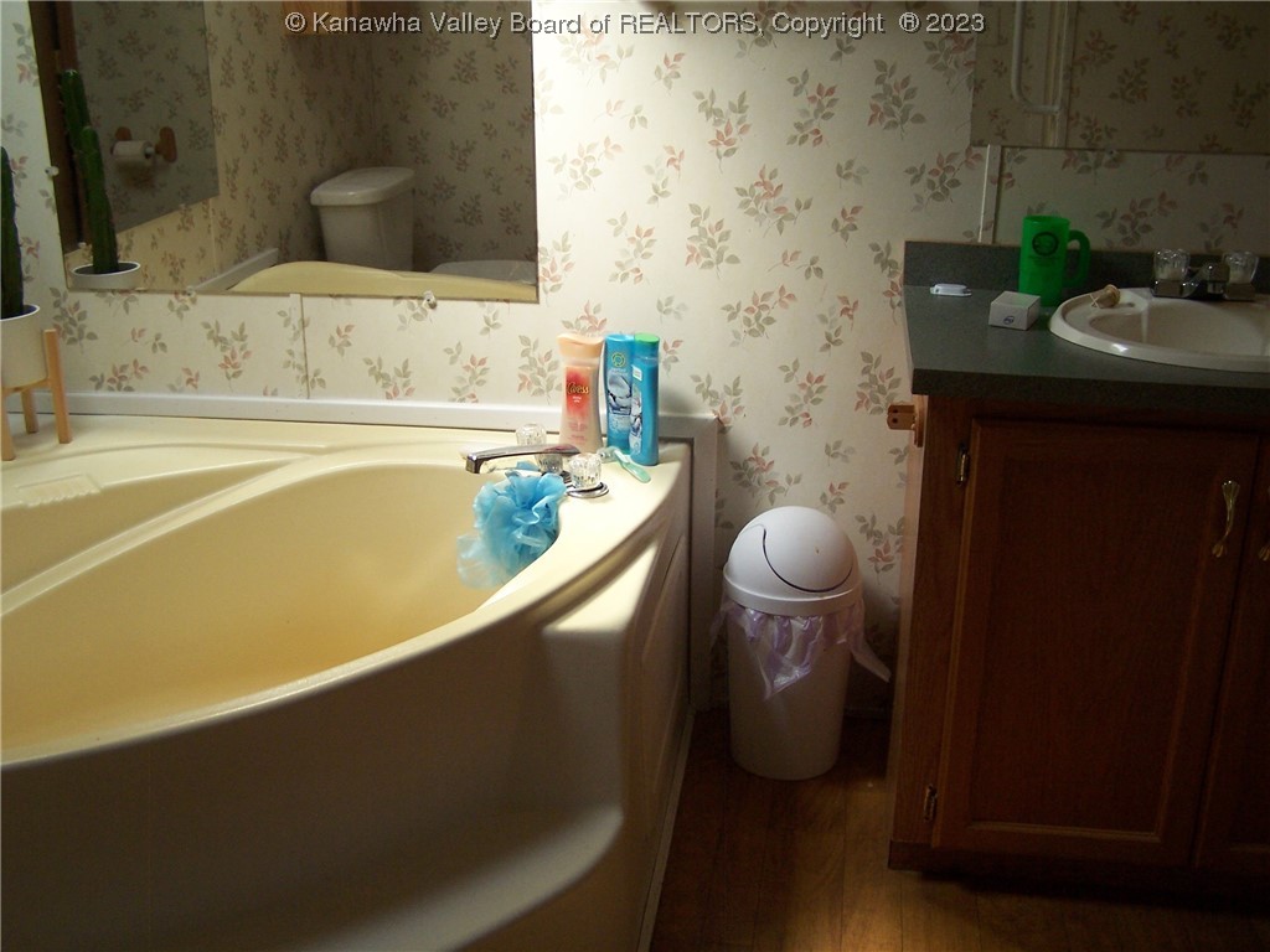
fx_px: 1394
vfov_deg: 37.7
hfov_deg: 49.0
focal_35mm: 38
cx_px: 635
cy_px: 476
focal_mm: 6.3
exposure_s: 1/125
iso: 140
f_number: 2.8
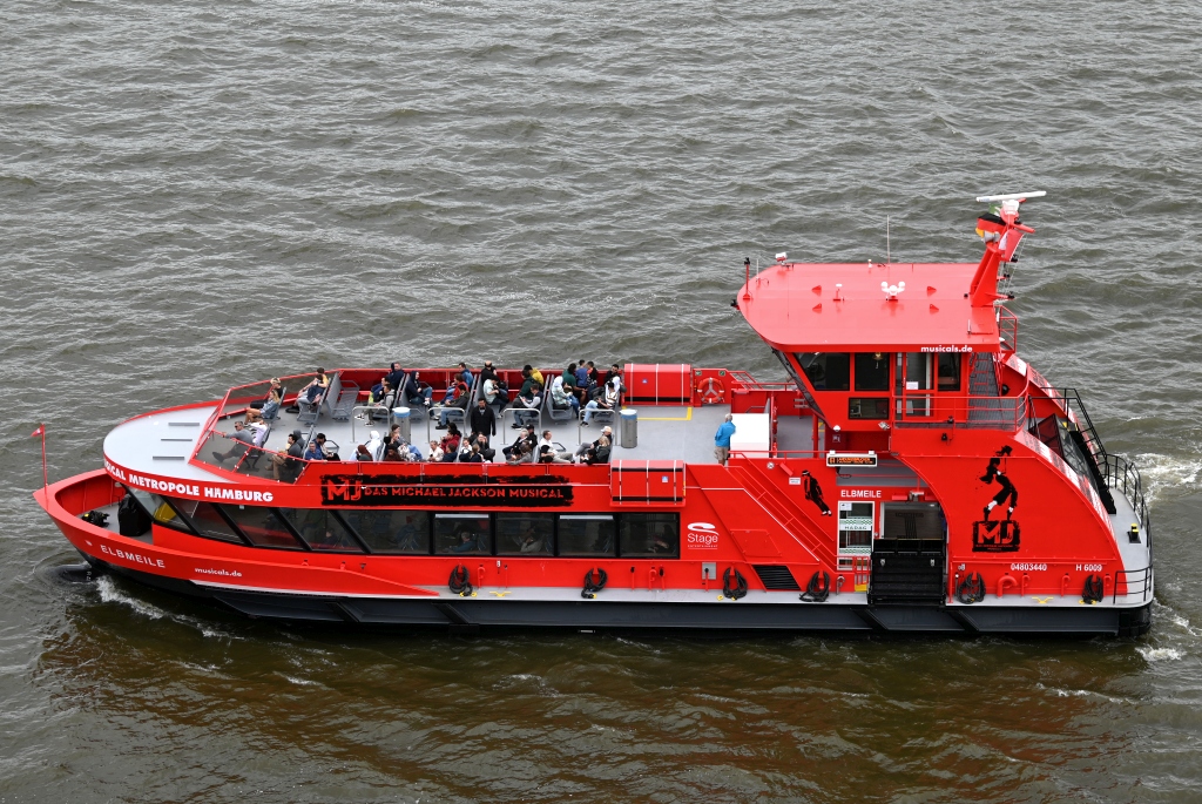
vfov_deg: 15.9
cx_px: 601
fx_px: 2874
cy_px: 402
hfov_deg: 23.6
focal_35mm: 86
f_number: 6.3
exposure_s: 1/250
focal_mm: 86
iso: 100
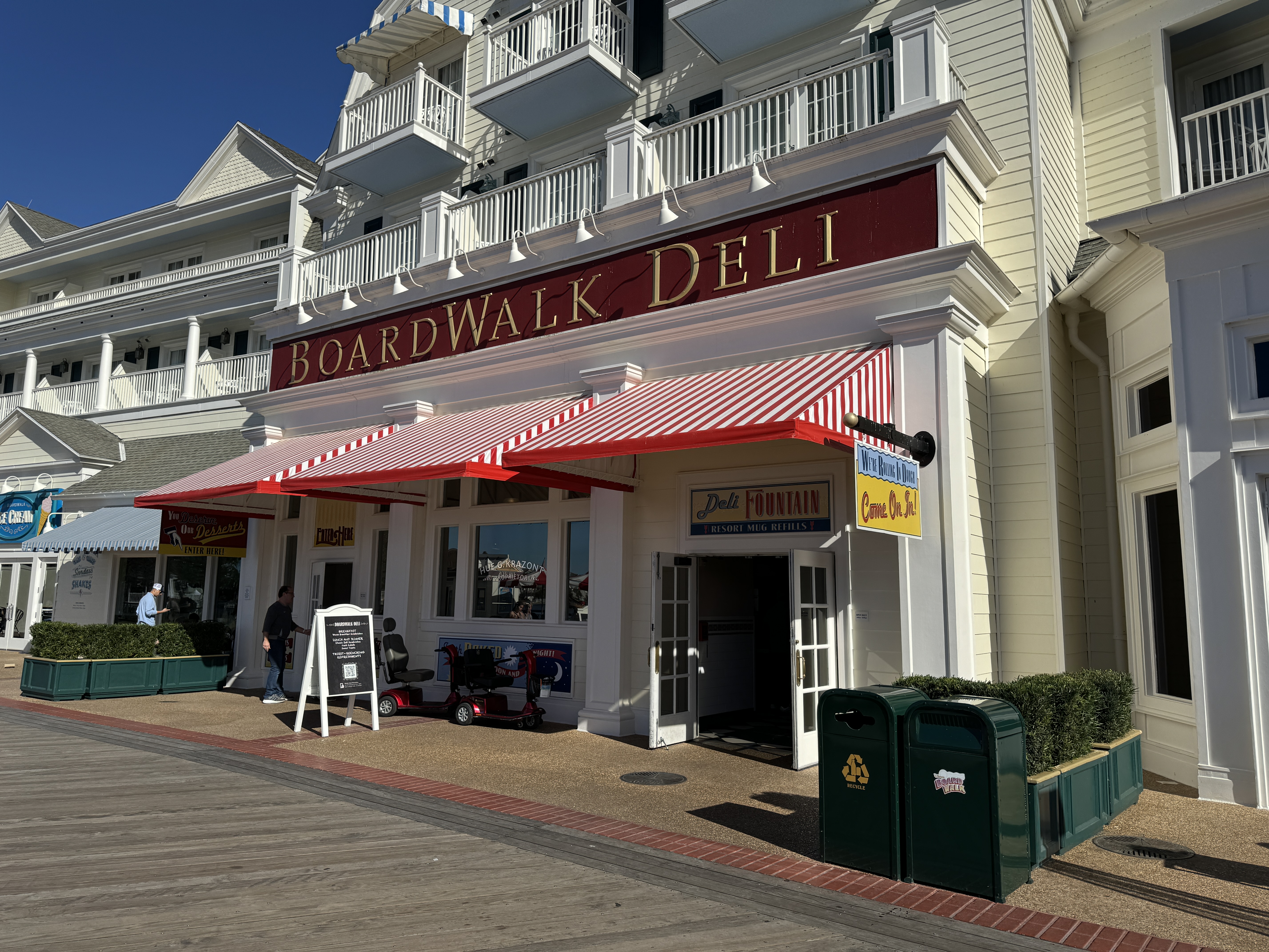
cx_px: 634
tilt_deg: +7.6
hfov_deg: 71.6
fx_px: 880
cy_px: 476
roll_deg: -1.1
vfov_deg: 56.8
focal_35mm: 24
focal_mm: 6.86
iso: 80
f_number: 1.78
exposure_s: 1/7937
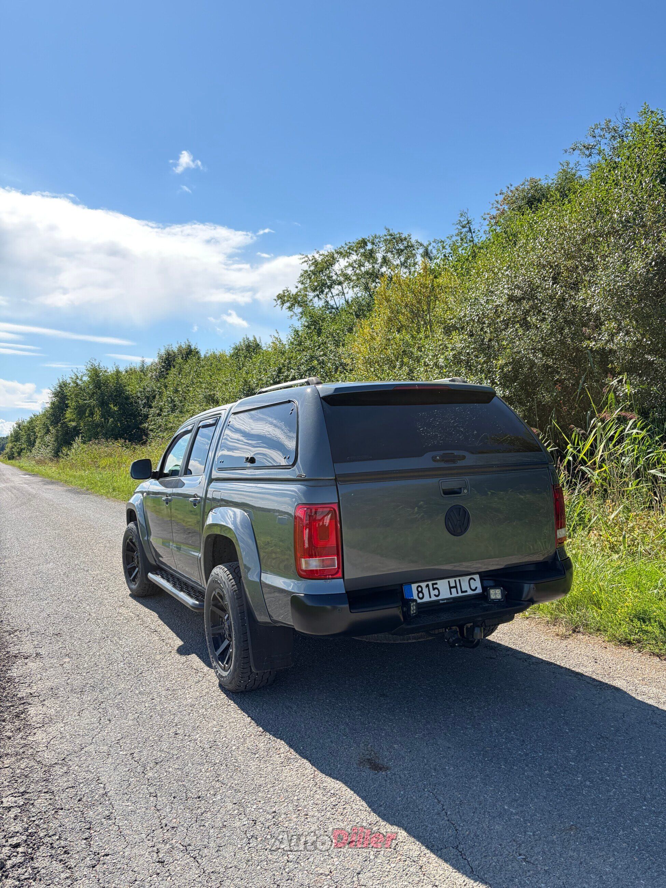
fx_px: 667
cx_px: 333
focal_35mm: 26
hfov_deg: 53.1
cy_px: 444
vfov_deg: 67.3
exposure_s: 1/1064
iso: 64
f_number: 1.6
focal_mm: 5.96
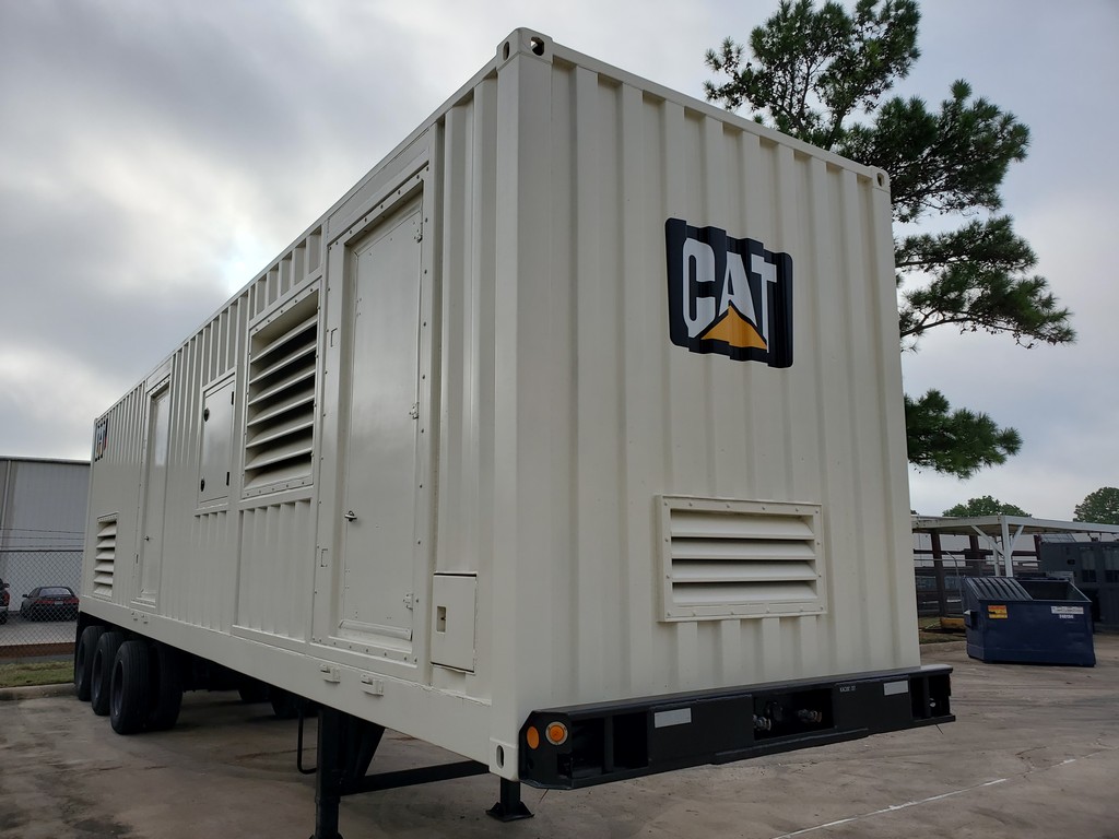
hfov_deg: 67.3
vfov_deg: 53.1
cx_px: 560
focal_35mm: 26
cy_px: 420
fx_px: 840
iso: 50
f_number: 2.4
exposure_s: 1/1333
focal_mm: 4.3
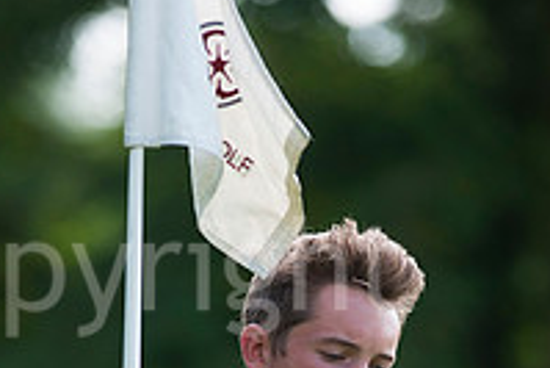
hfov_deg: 2.4
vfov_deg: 1.6
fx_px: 13377
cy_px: 445
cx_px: 232
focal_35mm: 875
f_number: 4
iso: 400
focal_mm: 300
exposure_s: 1/1250
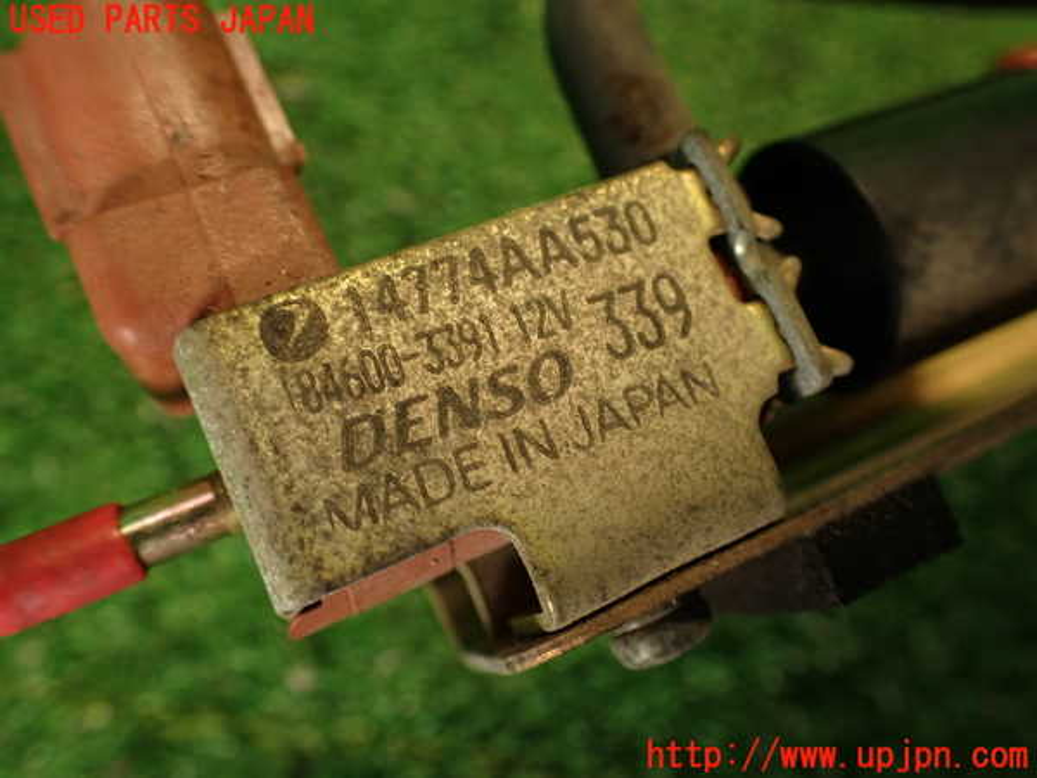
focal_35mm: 30
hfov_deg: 60.0
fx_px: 899
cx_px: 518
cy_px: 389
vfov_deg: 46.8
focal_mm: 5.4
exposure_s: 1/30
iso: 200
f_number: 2.3
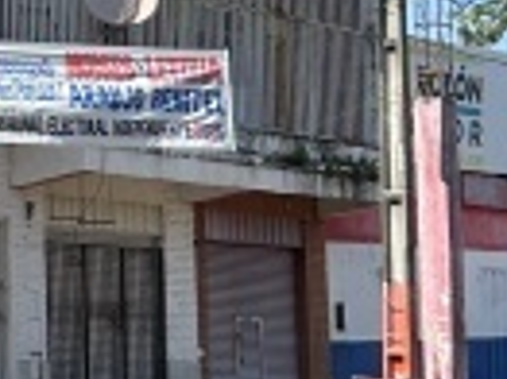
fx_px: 1741
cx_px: -495
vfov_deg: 12.1
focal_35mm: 119
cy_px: -97
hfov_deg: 14.0
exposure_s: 1/2915
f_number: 1.5
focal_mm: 5.7
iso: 50
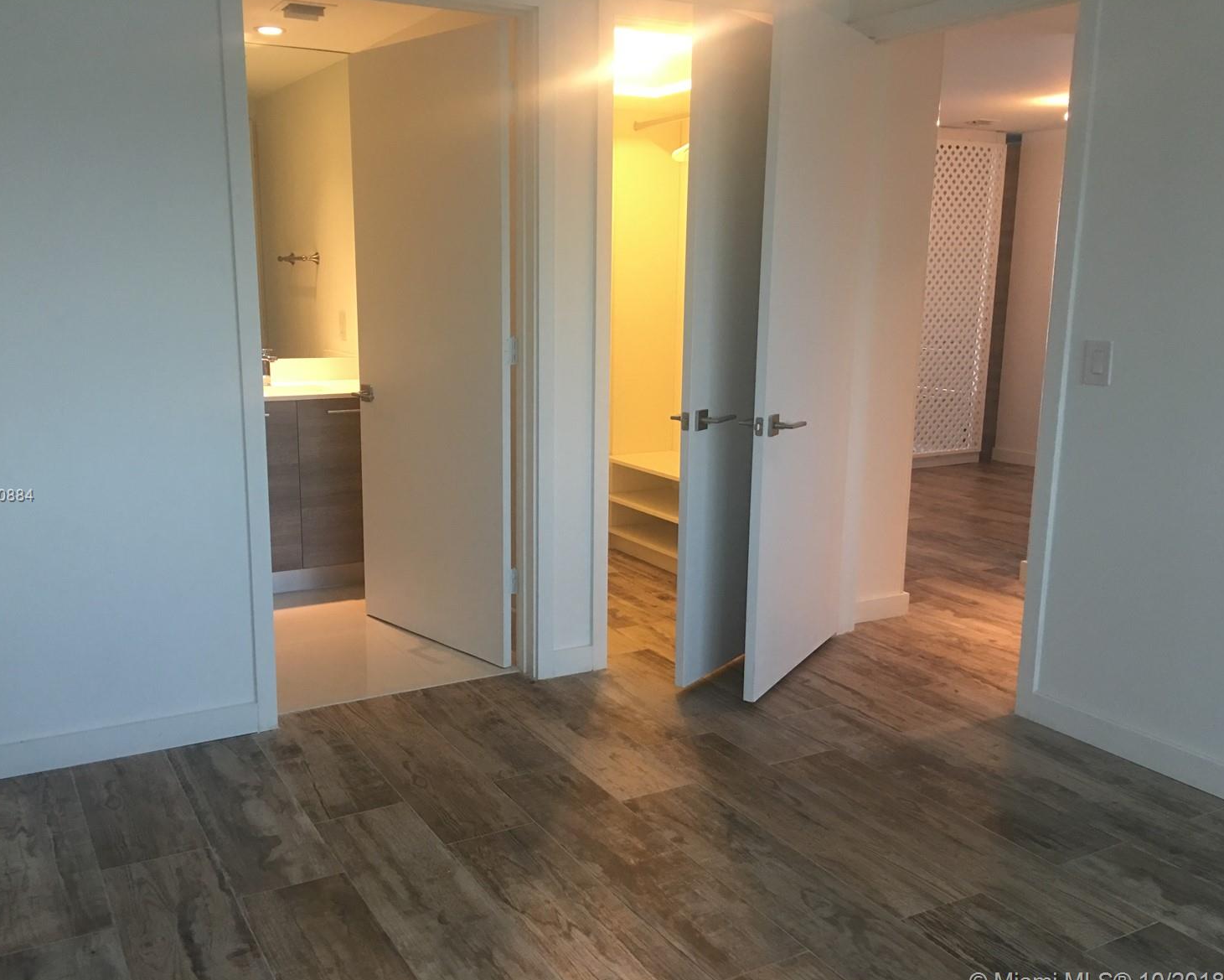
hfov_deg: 57.1
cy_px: 496
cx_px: 571
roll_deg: -1.4
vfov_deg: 47.1
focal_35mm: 31
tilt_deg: -9.4
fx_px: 1123
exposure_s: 1/15
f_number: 2.2
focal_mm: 4.15
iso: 64
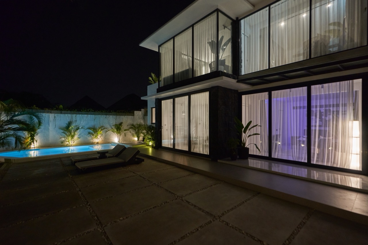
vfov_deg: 73.7
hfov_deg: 96.7
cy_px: 122
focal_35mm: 16
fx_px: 164
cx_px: 184
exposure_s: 1/60
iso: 1250
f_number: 2.8
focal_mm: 16
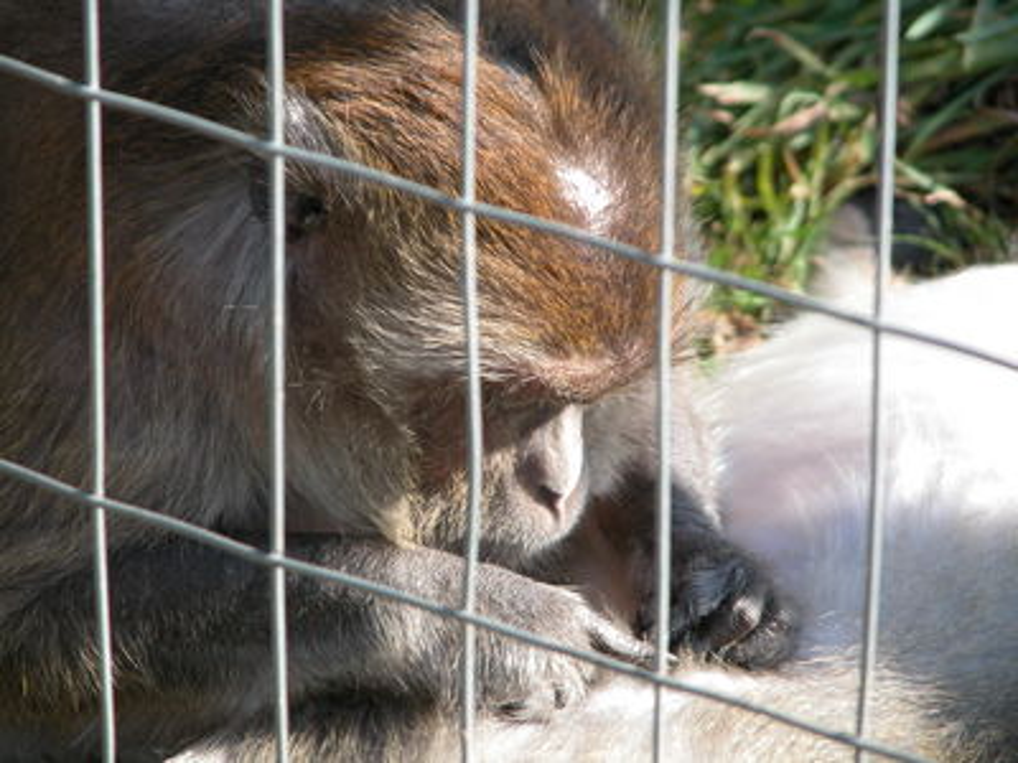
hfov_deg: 7.1
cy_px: 382
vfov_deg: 5.3
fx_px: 8234
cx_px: 509
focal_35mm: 280
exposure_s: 1/148
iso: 100
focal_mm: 71.2
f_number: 4.2
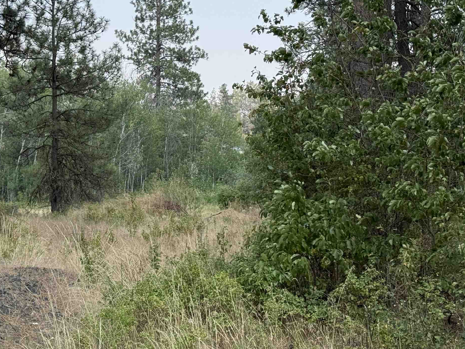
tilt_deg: +6.1
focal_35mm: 79
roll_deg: +1.4
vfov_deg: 18.5
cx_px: 113
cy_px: 66
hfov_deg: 24.4
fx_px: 1061
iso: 64
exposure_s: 1/2415
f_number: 1.78
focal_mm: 6.76
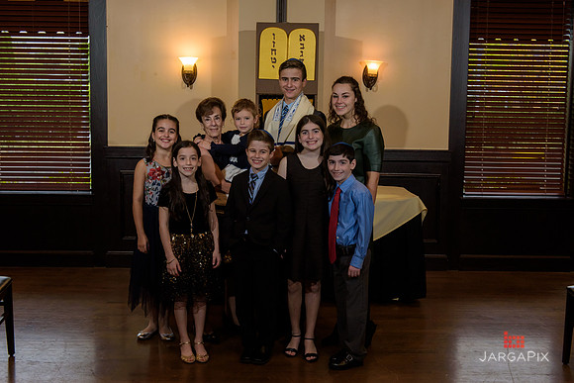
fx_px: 779
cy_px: 183
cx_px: 287
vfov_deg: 27.6
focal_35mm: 49
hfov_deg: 40.5
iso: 1000
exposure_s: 1/125
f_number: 5
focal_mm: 45
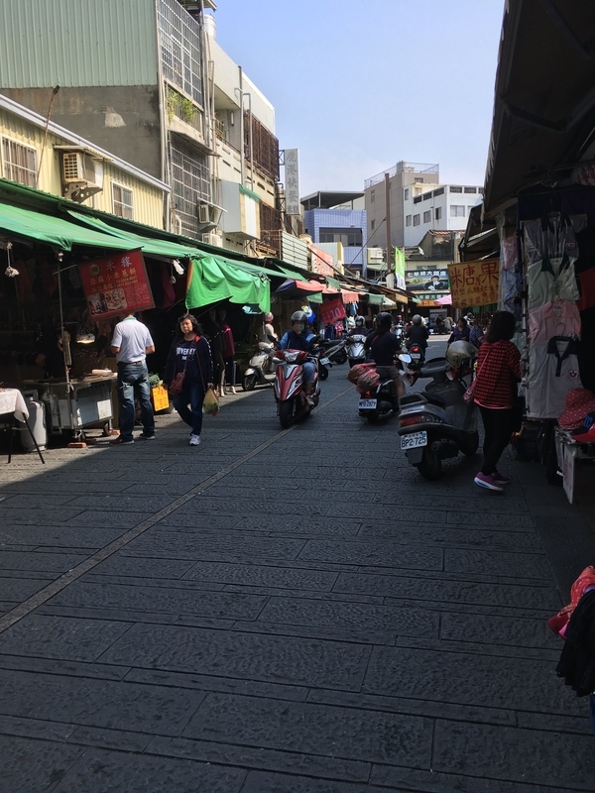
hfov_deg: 48.2
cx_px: 298
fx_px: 665
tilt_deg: -6.6
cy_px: 396
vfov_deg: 61.7
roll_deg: +3.1
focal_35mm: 29
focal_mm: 4.15
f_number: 2.2
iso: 25
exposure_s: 1/916
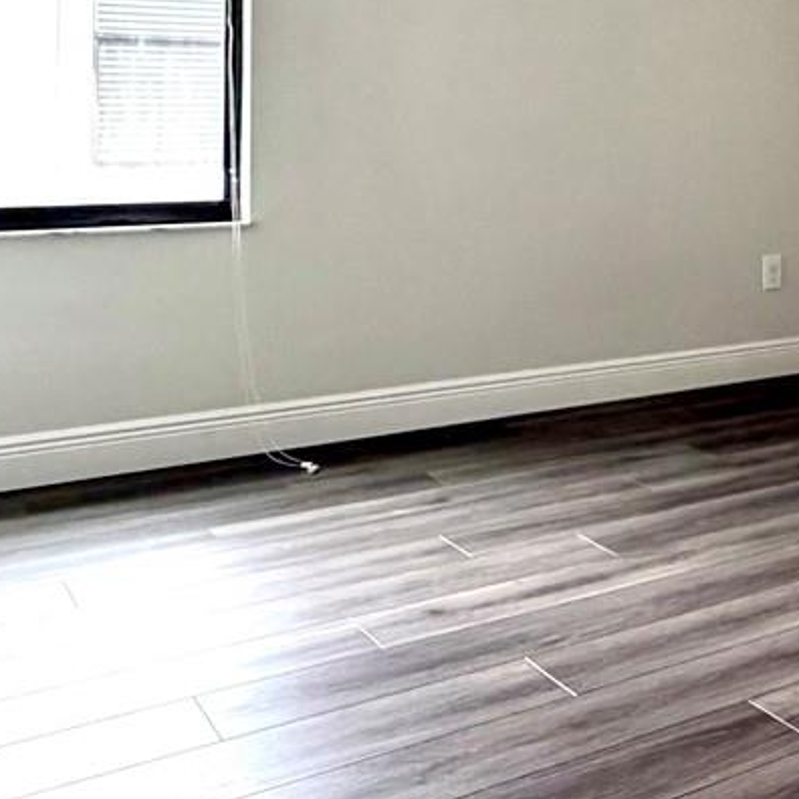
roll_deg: +0.7
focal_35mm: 50
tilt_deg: +2.3
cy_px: 83
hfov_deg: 30.0
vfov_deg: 32.4
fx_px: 1306
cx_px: 910
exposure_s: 1/120
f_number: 2.2
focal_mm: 2.22
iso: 200
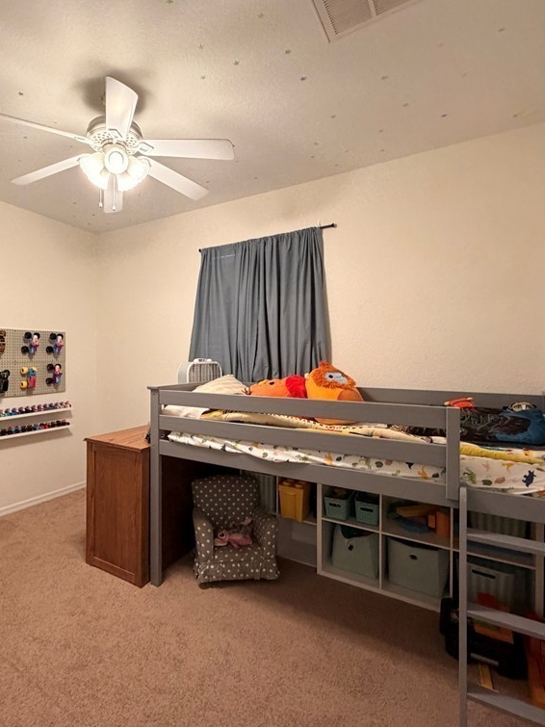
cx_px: 175
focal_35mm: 19
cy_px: 360
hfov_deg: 66.5
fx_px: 399
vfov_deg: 84.7
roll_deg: +0.1
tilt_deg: -0.3
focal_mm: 2.22
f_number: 2.2
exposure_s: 1/60
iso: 400
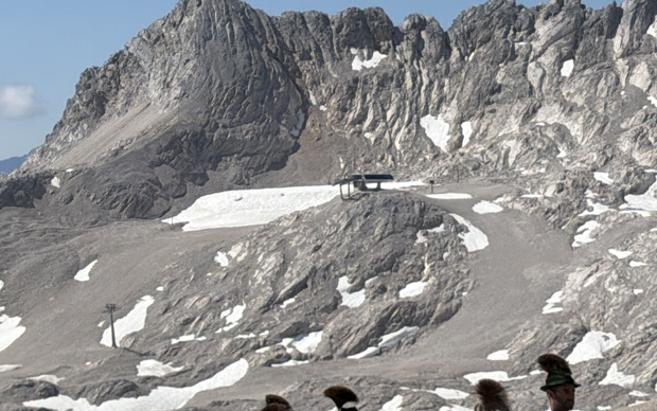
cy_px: 89
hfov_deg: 12.7
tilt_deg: +1.8
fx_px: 2938
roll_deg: +0.4
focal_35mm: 164
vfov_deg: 8.0
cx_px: 55
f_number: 1.78
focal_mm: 6.76
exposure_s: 1/8772
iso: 64
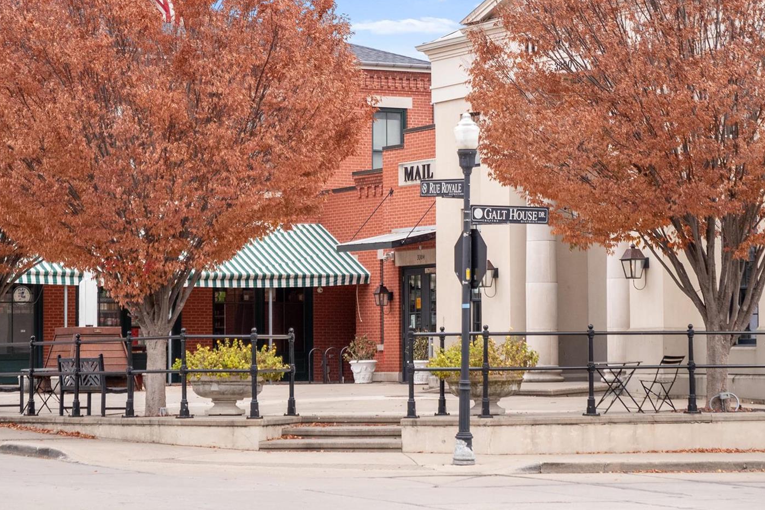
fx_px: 2719
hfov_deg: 16.0
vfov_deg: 10.7
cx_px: 376
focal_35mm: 128
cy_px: 226
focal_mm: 56
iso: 400
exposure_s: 1/500
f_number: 4
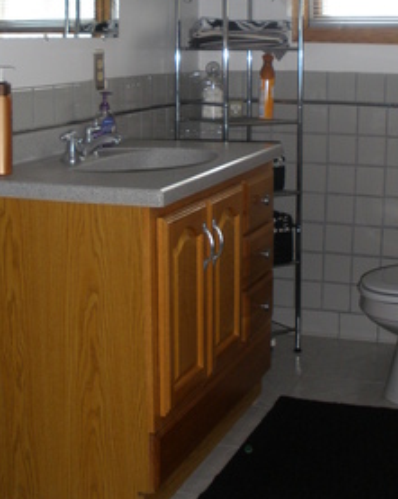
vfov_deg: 30.4
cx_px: 204
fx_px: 900
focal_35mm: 61
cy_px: 117
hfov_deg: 24.9
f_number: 3.5
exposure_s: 1/30
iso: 160
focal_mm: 6.3
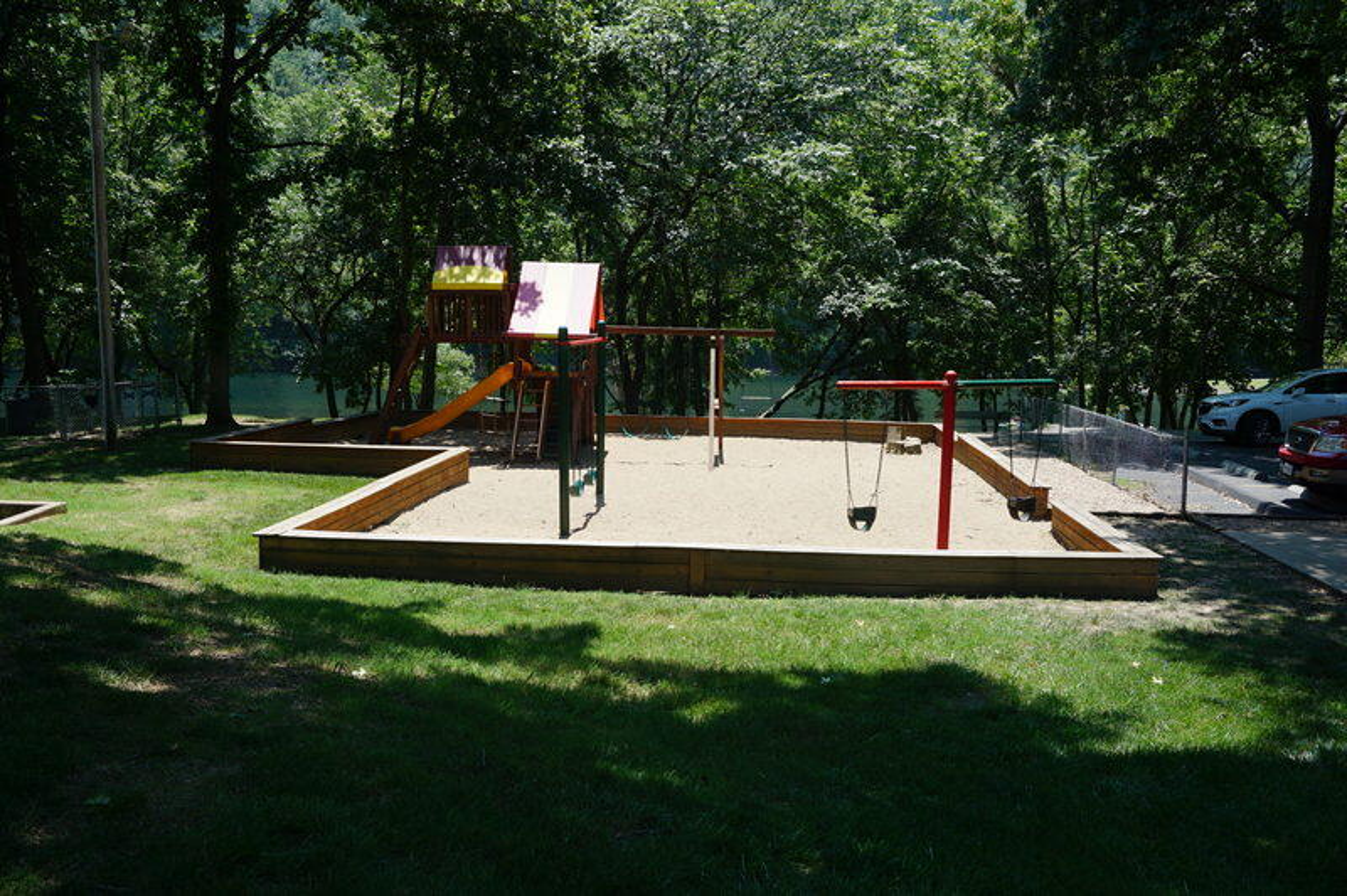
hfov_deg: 62.0
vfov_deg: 43.5
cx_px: 674
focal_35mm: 30
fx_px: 1122
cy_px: 448
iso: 100
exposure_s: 1/80
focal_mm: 20
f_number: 8
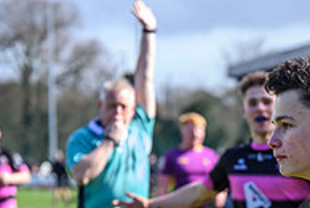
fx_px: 2087
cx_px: 428
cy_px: 308
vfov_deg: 5.6
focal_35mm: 242
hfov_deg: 8.4
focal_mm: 81
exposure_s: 1/2000
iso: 640
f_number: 3.5
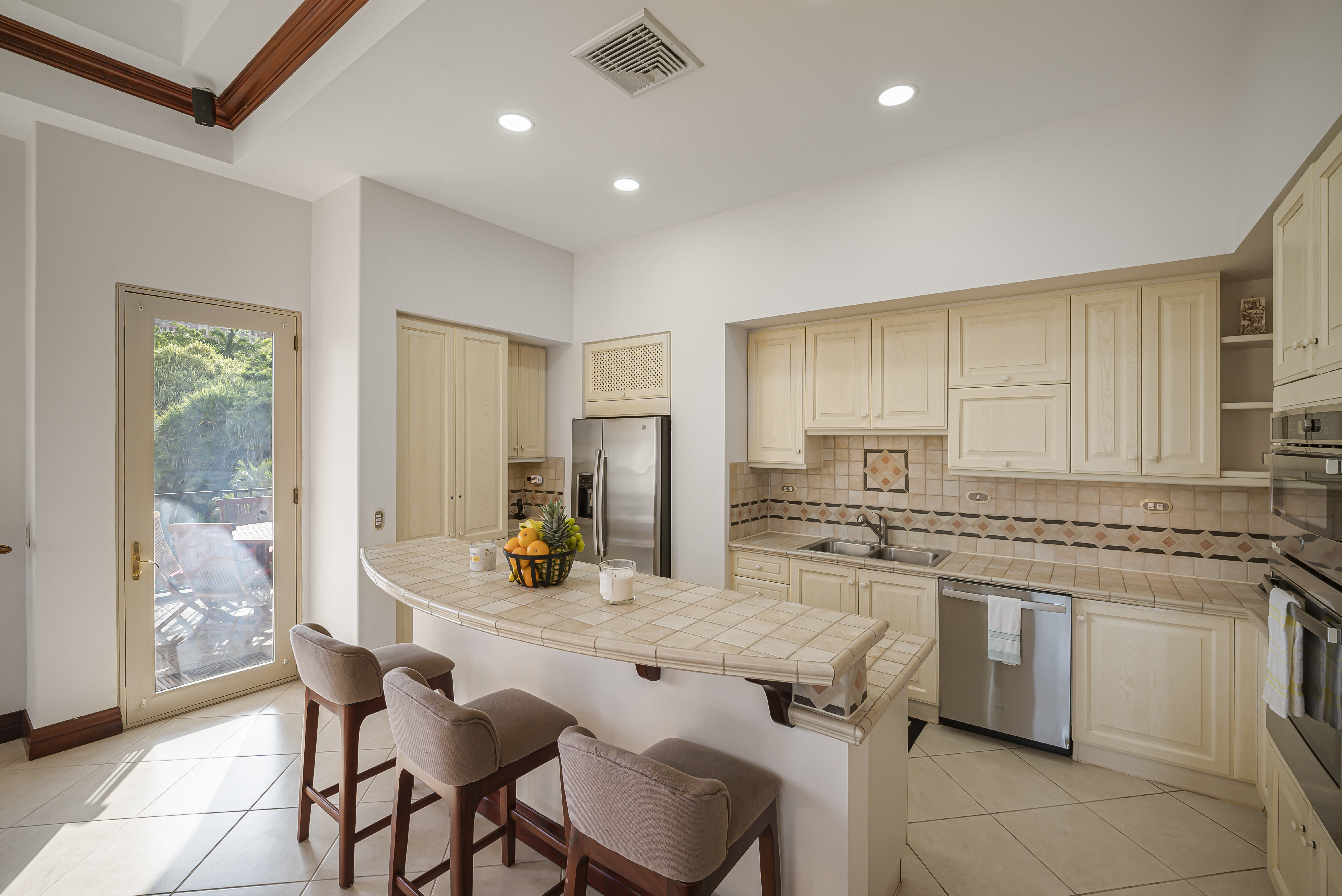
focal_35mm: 14
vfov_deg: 81.3
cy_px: 448
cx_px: 671
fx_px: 522
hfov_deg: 104.2
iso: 100
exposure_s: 1/5
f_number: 8
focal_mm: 14
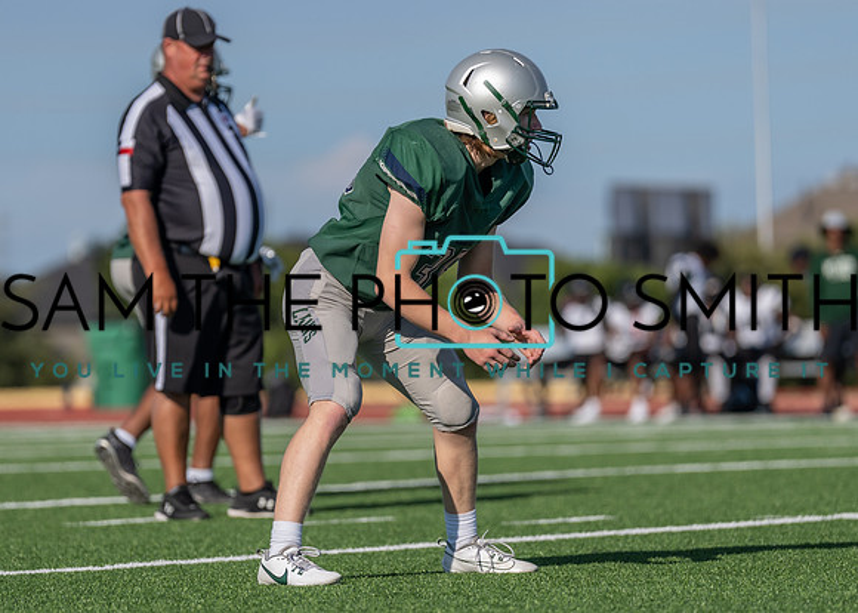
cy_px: 341
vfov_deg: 4.8
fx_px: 7323
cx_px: 403
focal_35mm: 301
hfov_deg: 6.7
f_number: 2.8
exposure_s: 1/2500
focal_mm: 200
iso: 100
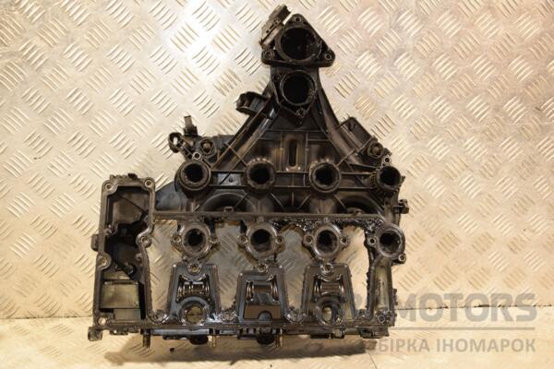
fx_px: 600
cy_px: 184
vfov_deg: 34.2
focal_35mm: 39
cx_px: 277
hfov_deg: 49.6
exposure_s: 1/100
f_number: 5
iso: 800
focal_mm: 26
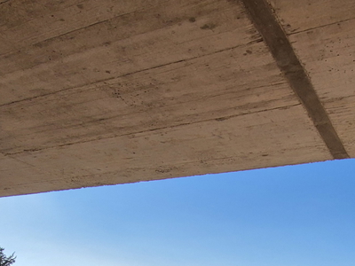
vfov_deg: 27.4
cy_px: 384
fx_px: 400
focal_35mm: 39
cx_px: 215
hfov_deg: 47.6
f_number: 2.2
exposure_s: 1/2808
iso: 50
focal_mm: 2.2
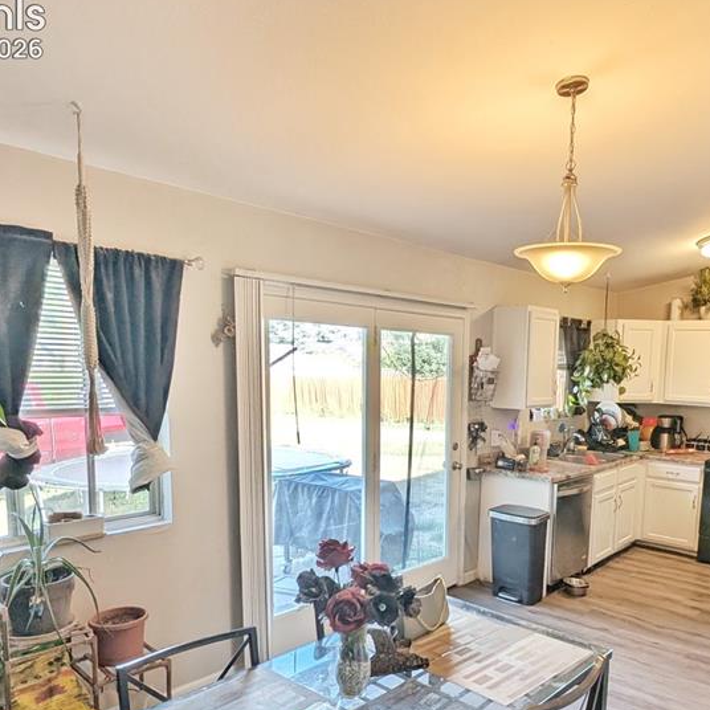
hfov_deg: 57.9
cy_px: 450
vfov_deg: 58.2
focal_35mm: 27
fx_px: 627
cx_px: 465
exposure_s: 1/112
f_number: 2.2
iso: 41
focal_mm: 2.22
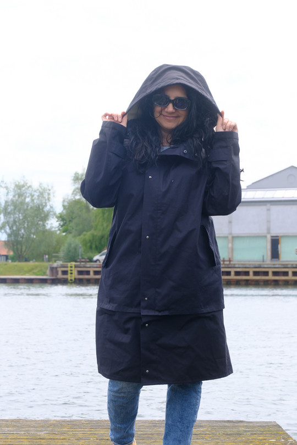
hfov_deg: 18.2
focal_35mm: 75
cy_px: 222
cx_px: 148
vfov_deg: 27.0
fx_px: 928
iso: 320
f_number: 5.6
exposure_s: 1/500
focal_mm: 50
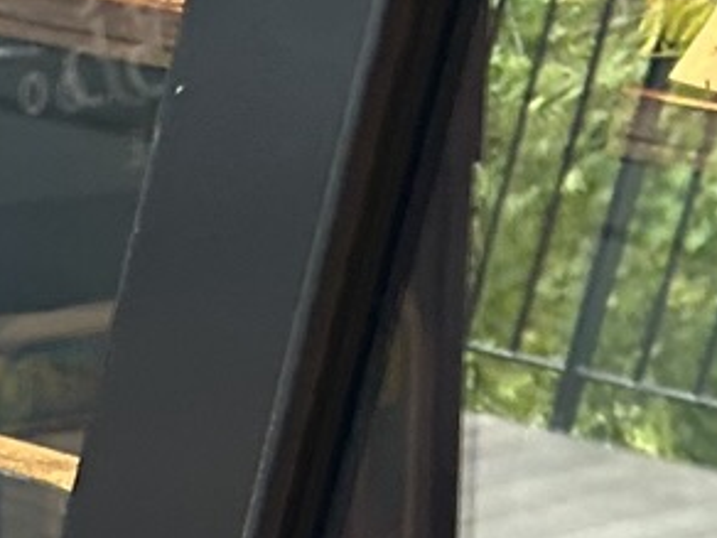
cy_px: 936
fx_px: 3687
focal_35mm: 178
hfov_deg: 9.4
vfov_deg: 8.1
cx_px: -1220
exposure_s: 1/60
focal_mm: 5.7
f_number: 1.5
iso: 100
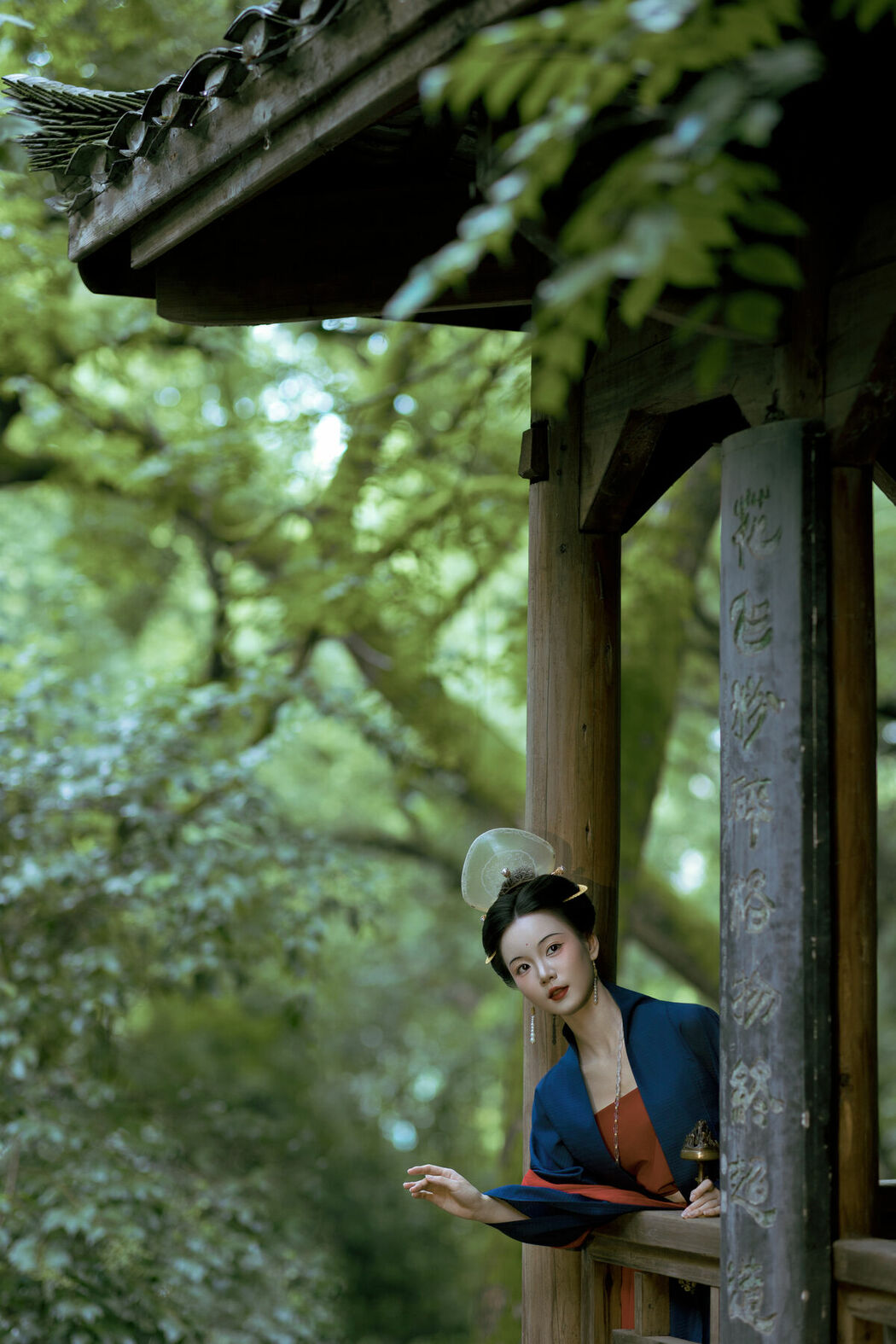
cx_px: 448
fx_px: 3173
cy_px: 672
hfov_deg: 16.1
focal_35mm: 85
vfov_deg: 23.9
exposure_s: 1/160
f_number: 2
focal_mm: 85
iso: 400
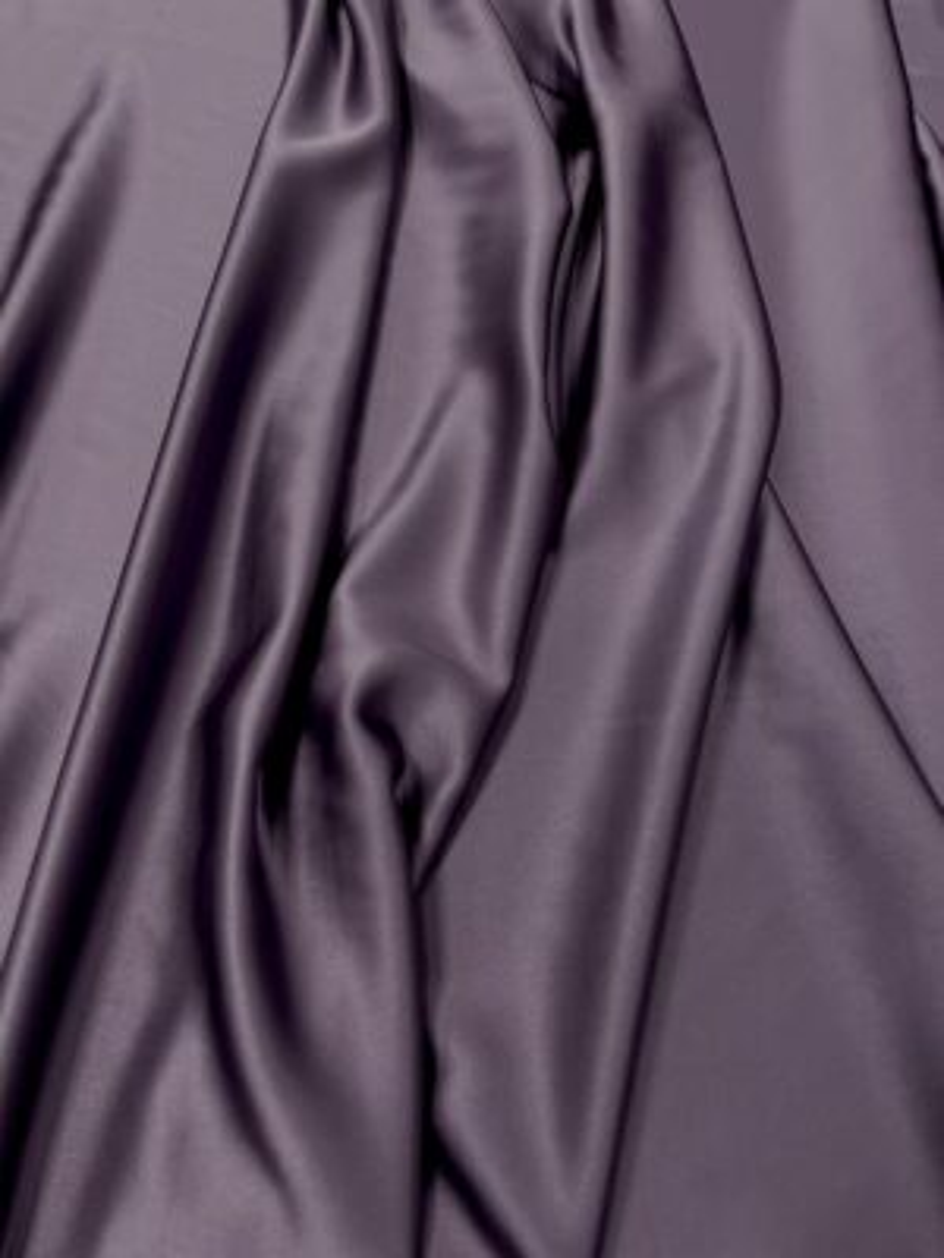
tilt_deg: -61.2
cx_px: 472
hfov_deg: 53.1
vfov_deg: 67.3
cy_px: 629
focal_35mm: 26
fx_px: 945
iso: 80
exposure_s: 1/50
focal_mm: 4.2
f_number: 1.6
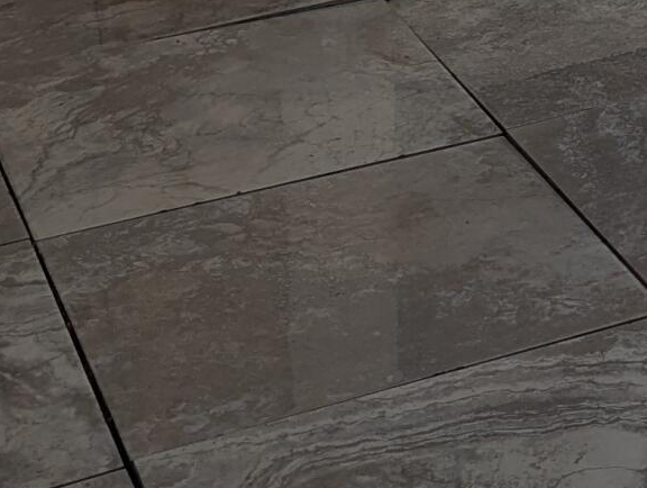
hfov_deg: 14.0
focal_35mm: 125
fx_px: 2340
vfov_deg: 11.0
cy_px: -448
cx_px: 1159
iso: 33
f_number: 1.85
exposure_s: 1/1048
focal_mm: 6.81
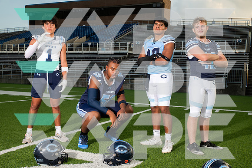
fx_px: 280
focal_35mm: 40
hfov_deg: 48.4
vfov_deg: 33.4
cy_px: 84
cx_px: 126
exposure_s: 1/320
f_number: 7.1
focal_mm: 40
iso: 160
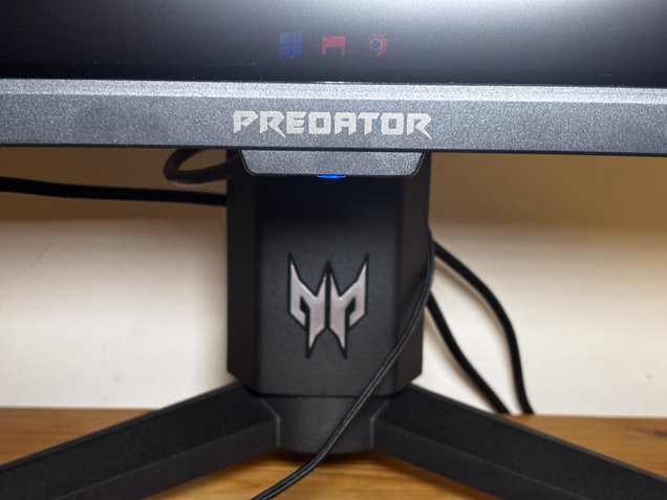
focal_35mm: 52
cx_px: 334
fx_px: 1002
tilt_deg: -11.4
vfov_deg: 28.0
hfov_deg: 36.8
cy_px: 250
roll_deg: -0.4
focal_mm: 5.96
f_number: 1.6
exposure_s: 1/40
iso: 160
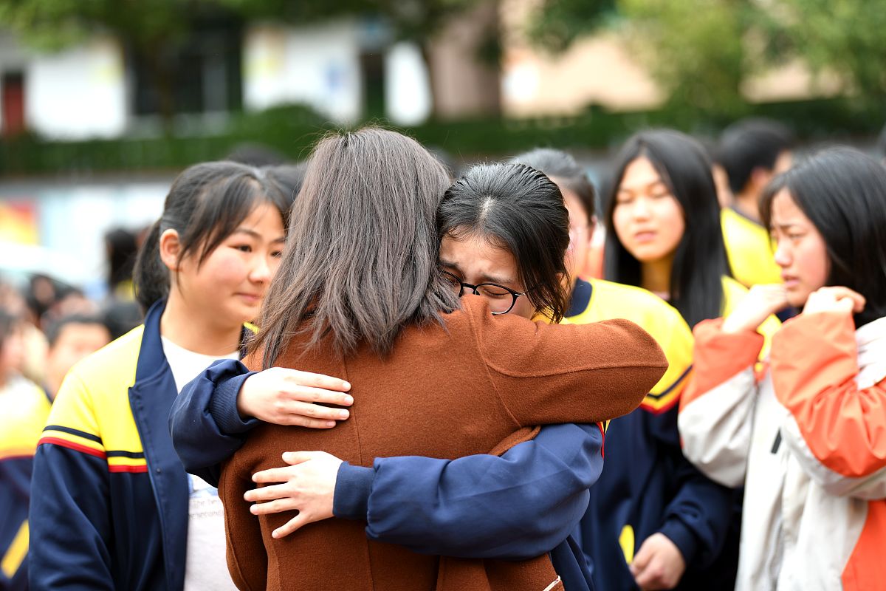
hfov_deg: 18.6
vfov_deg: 12.5
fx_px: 2707
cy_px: 296
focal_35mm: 110
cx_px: 443
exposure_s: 1/160
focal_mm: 110
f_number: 2.8
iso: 100
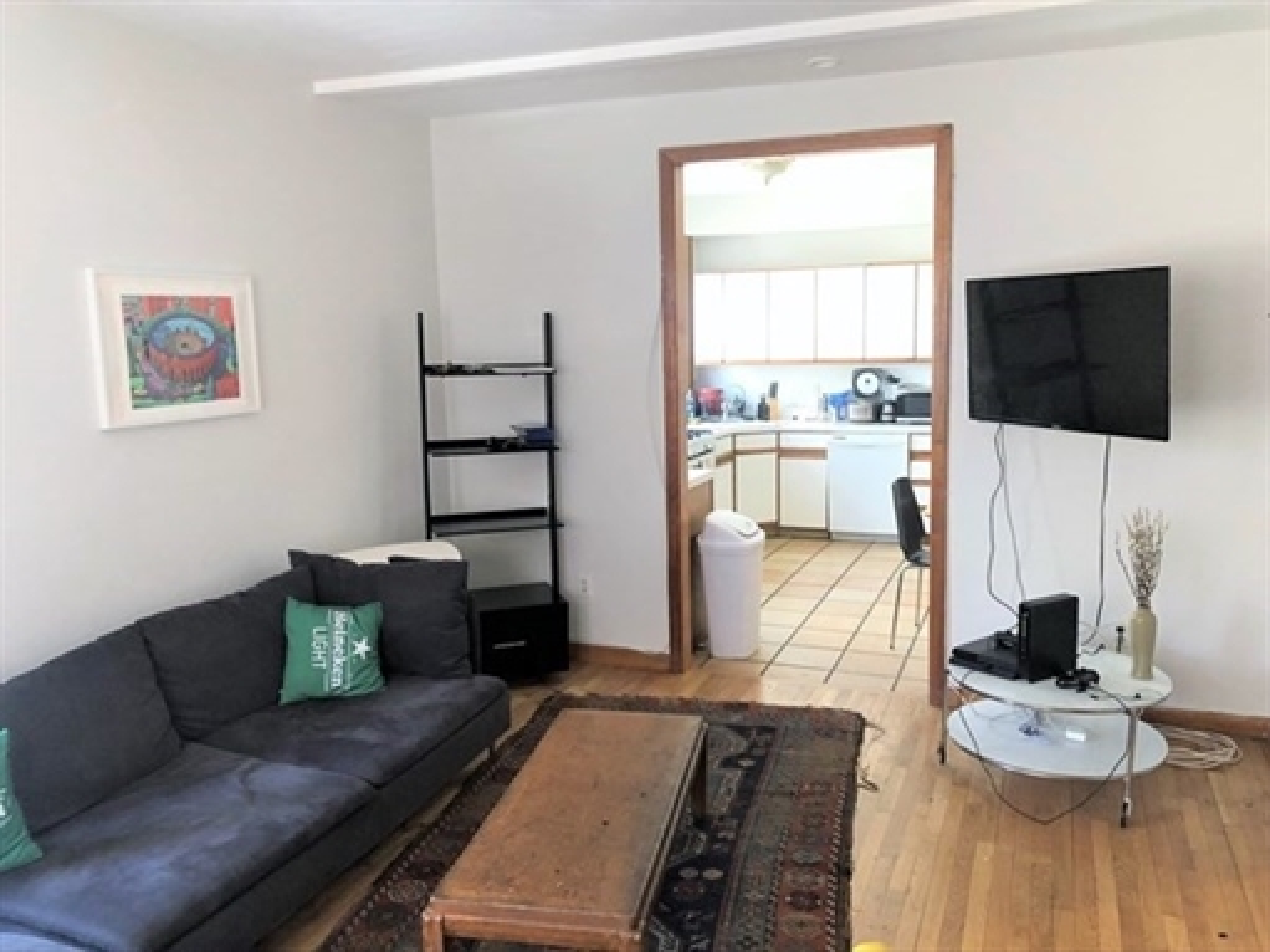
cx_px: 635
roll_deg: +1.4
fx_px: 1027
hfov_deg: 63.5
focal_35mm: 28
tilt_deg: -6.9
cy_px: 476
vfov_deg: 49.7
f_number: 1.8
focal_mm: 4
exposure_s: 1/15
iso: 80
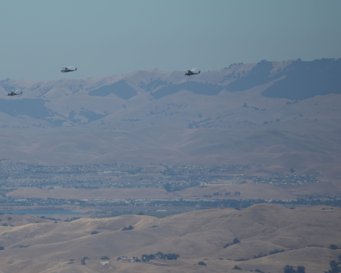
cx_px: 30
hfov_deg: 4.0
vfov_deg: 3.2
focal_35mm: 480
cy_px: 100
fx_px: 4844
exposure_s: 1/2500
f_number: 6.3
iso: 320
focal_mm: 277
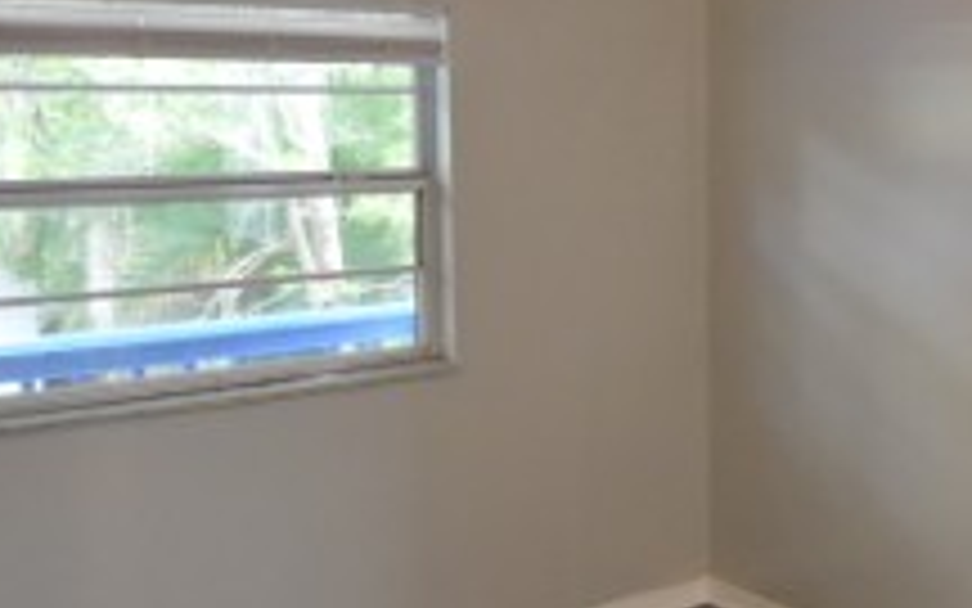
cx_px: 1116
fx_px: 1351
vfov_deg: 25.2
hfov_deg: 33.5
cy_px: 185
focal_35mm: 51
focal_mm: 10
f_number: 3.5
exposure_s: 1/60
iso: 1600
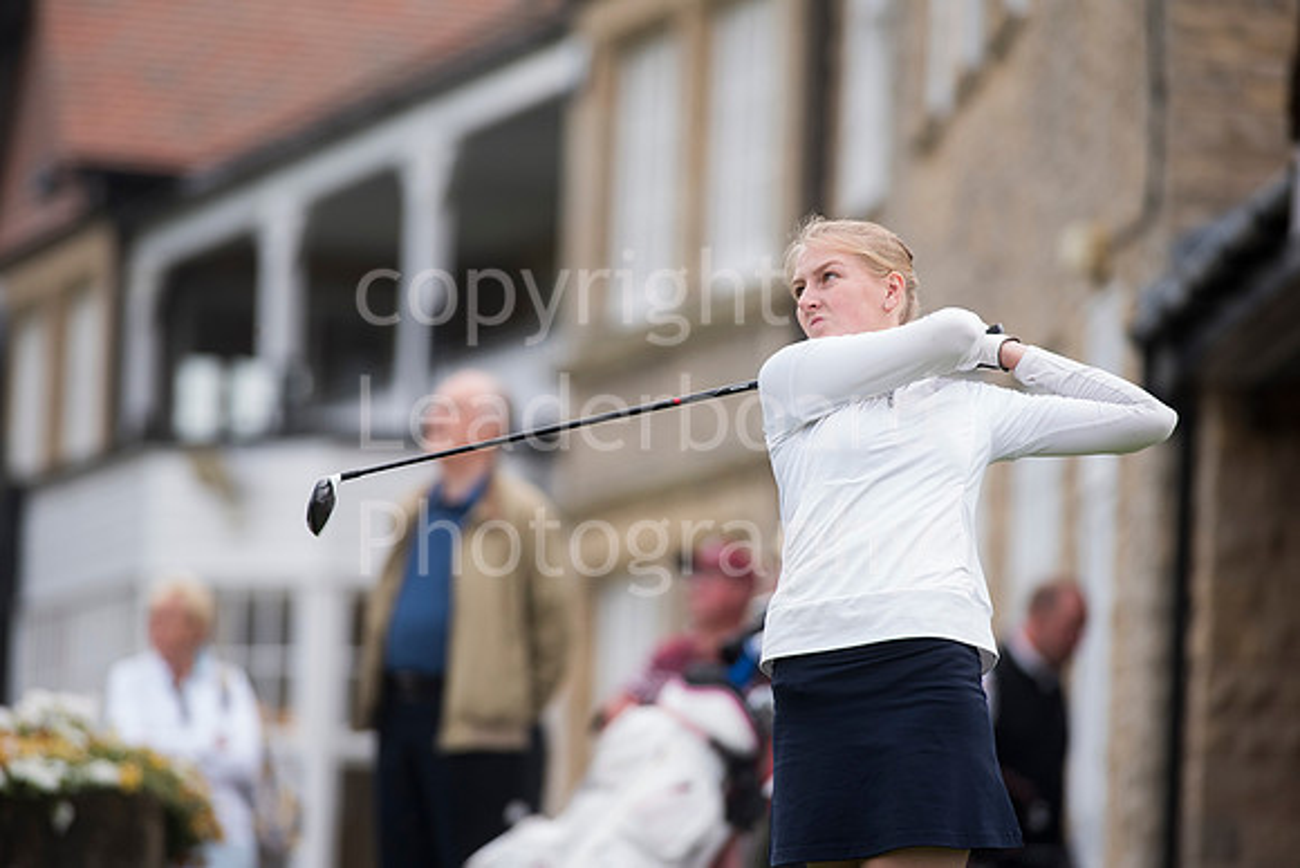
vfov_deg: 4.6
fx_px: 10835
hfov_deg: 6.9
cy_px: 434
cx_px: 650
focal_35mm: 300
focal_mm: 300
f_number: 5
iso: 800
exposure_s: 1/1250
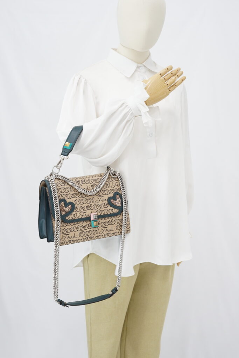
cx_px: 120
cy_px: 179
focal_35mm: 50
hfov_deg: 27.0
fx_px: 498
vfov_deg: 39.6
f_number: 6.3
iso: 640
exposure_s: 1/8
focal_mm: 50
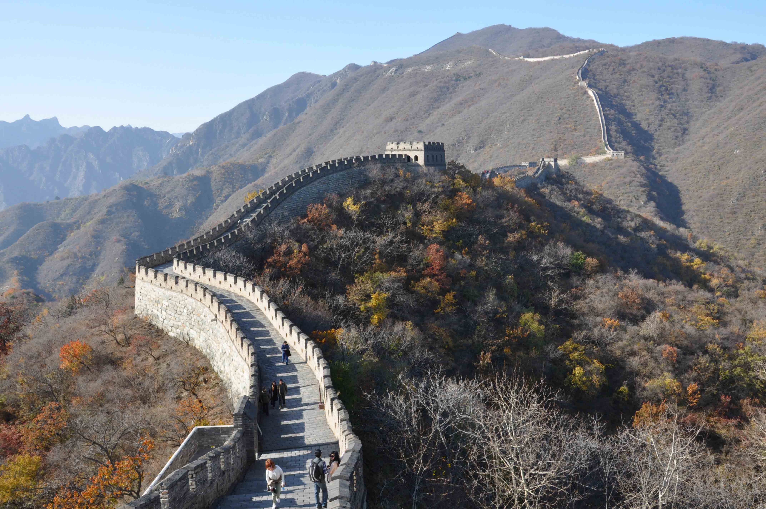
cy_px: 254
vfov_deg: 41.6
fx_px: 669
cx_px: 383
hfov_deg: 59.6
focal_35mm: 32
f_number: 11
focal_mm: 21
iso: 250
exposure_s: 1/125
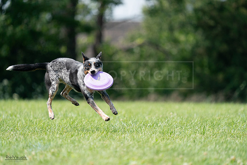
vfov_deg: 2.9
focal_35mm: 478
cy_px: 82
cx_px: 124
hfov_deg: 4.3
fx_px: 3280
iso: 1600
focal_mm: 478
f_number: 6.3
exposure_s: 1/4000
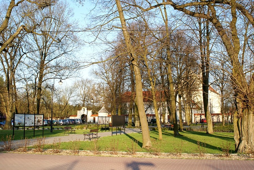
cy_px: 85
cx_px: 127
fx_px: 297
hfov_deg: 46.4
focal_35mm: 42
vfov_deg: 32.0
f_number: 8
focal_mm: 28
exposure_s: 1/100
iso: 100
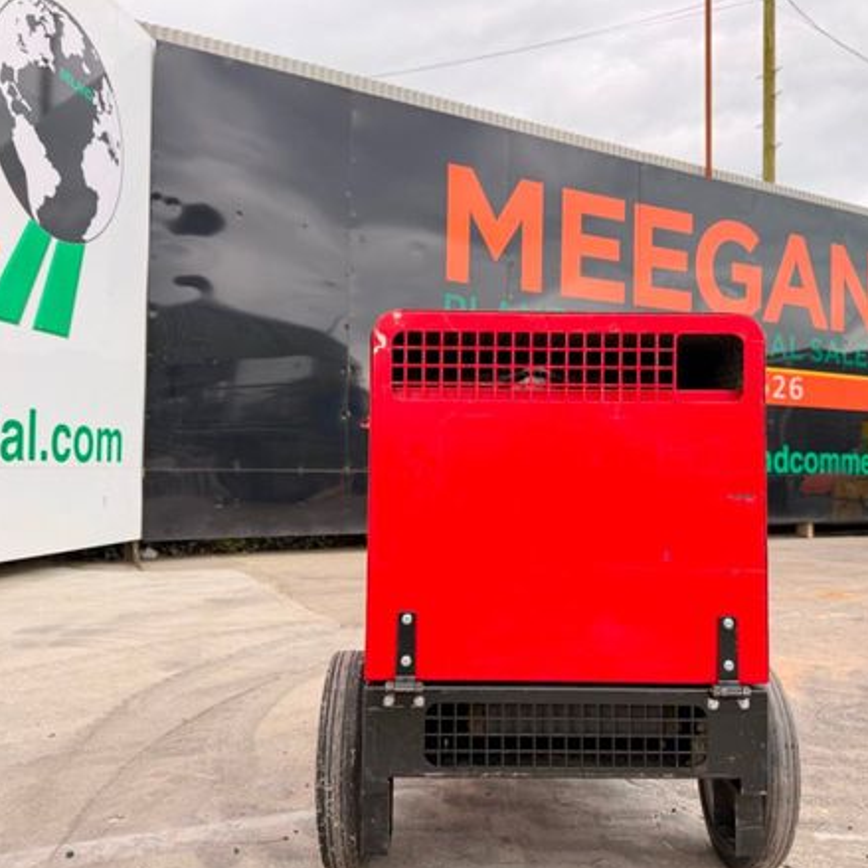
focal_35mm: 29
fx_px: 823
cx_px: 459
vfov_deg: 55.6
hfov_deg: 55.6
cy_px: 437
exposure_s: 1/195
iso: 80
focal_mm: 6.76
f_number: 1.78
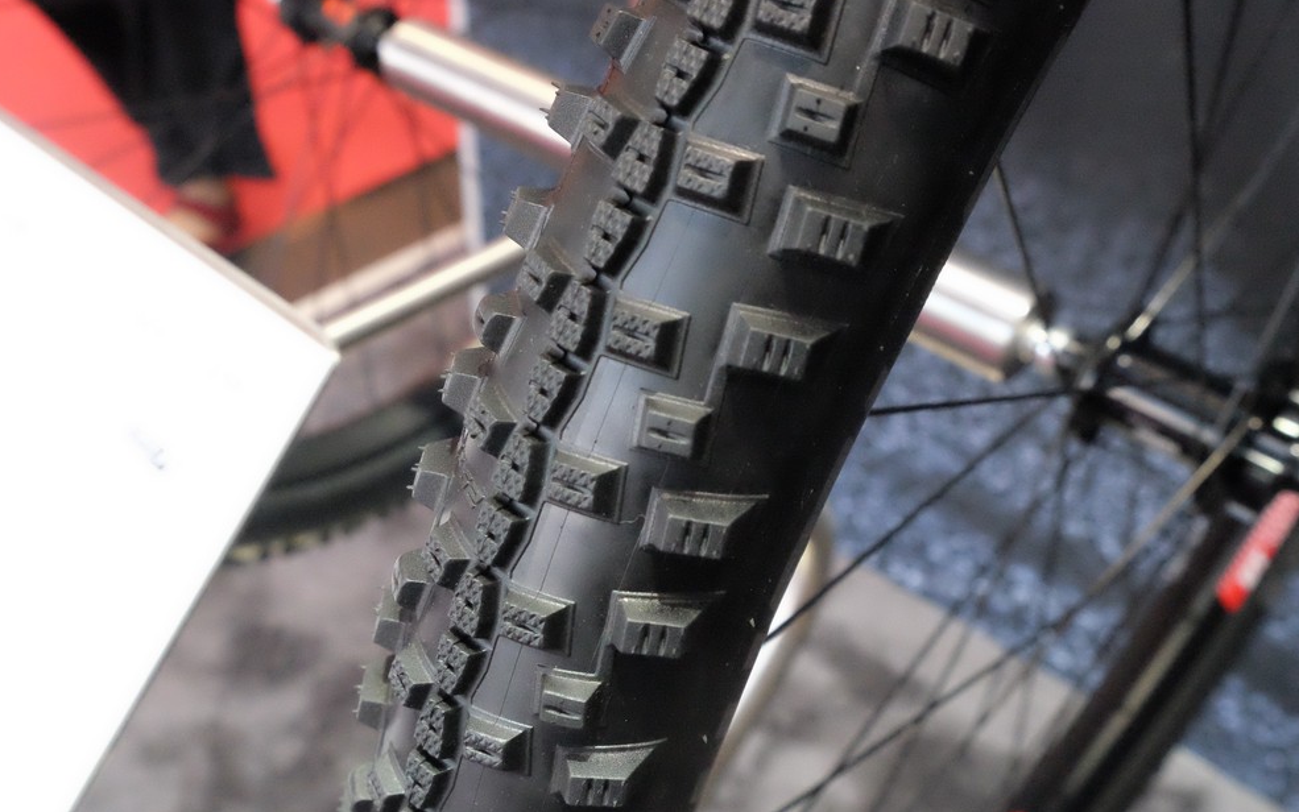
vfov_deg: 35.2
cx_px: 624
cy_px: 480
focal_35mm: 36
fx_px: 1275
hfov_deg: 54.0
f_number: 6.4
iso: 12800
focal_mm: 19.6
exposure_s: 1/400
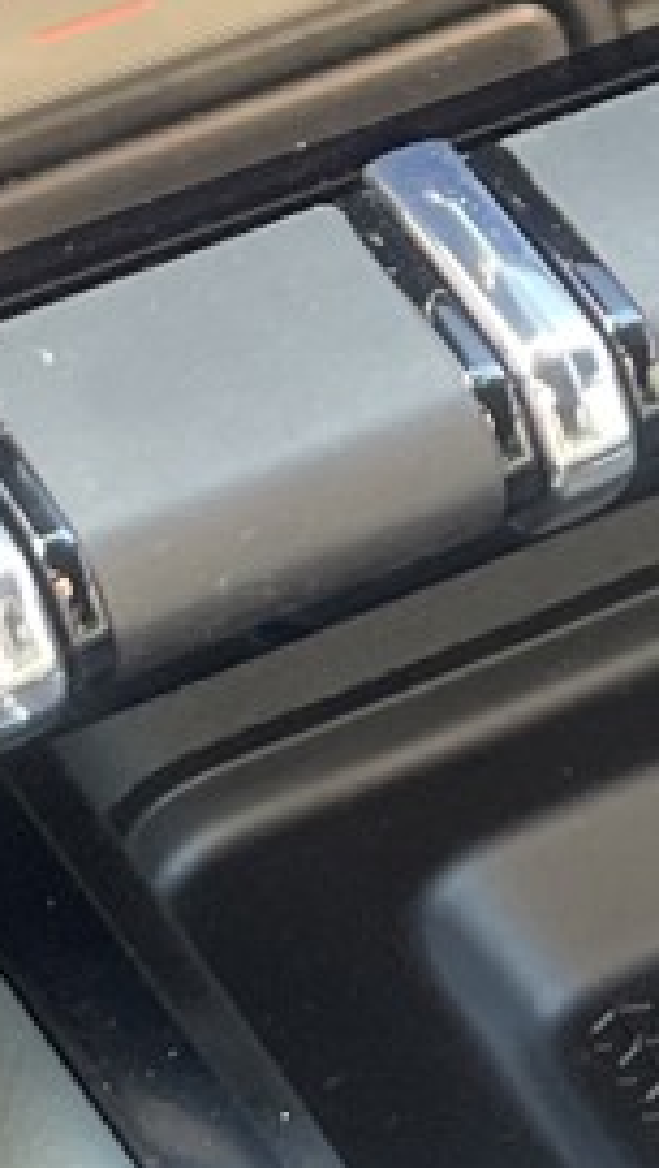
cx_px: 1701
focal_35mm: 167
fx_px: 5173
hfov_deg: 6.8
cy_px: 284
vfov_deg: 12.8
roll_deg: -2.6
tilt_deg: -39.4
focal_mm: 4.2
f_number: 1.6
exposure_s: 1/104
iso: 125
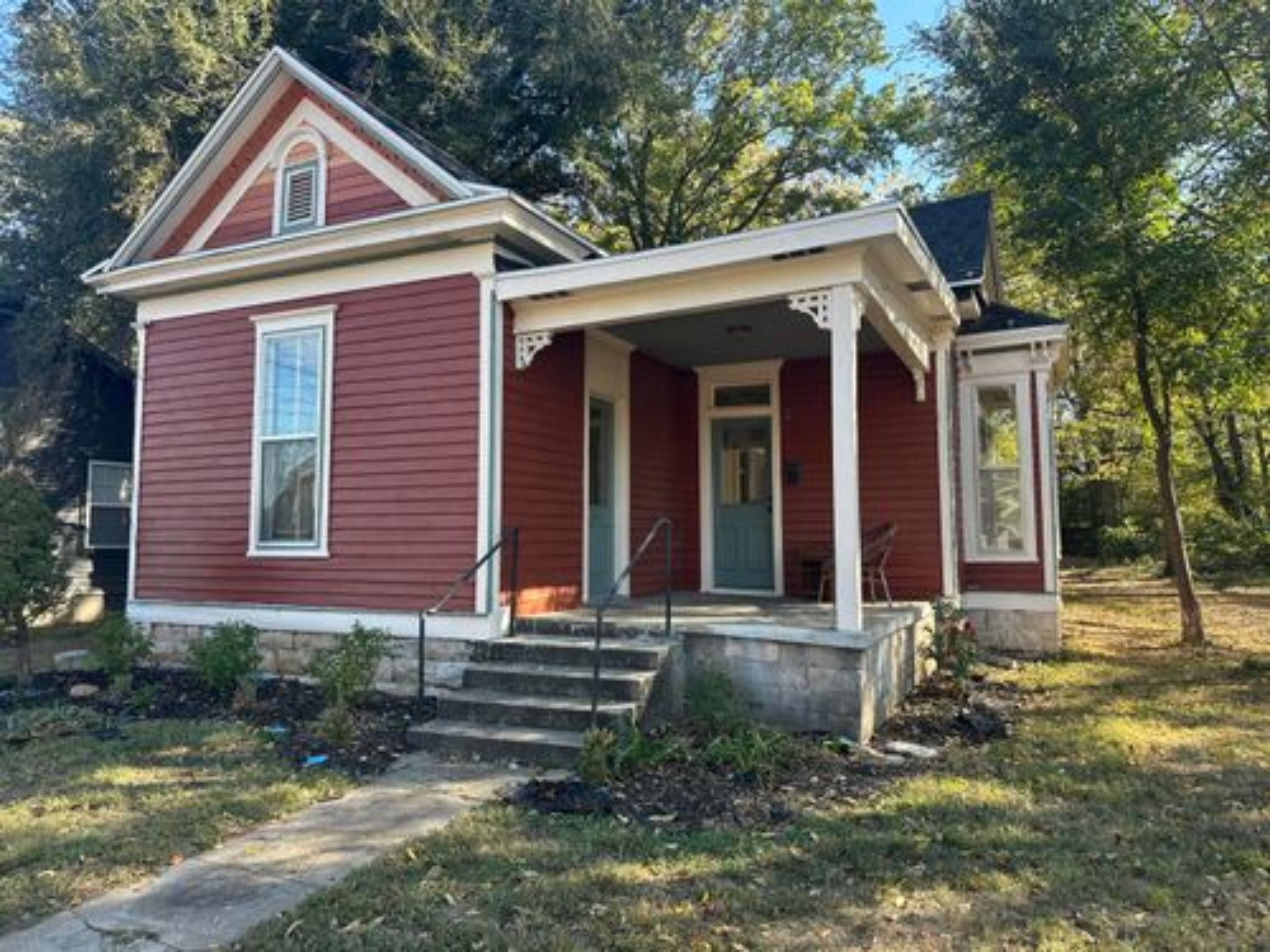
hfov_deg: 71.6
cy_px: 476
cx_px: 635
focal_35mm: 24
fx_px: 881
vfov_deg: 56.8
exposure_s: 1/611
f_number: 1.78
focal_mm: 6.86
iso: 80
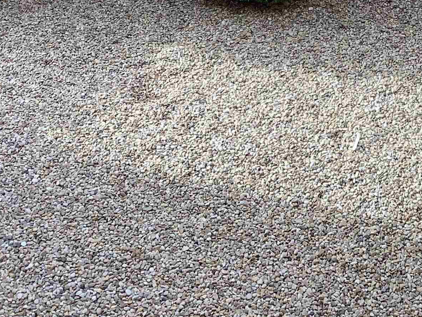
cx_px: 382
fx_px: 975
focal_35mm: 80
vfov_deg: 18.0
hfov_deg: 23.7
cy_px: -3
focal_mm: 3.3
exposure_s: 1/120
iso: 50
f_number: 2.4
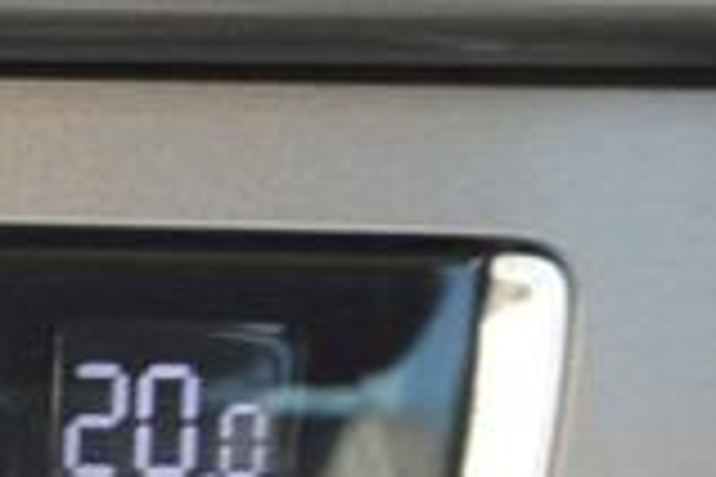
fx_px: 3460
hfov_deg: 9.8
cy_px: 889
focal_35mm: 174
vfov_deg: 7.6
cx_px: -1234
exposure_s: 1/125
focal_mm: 10
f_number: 3.5
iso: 400
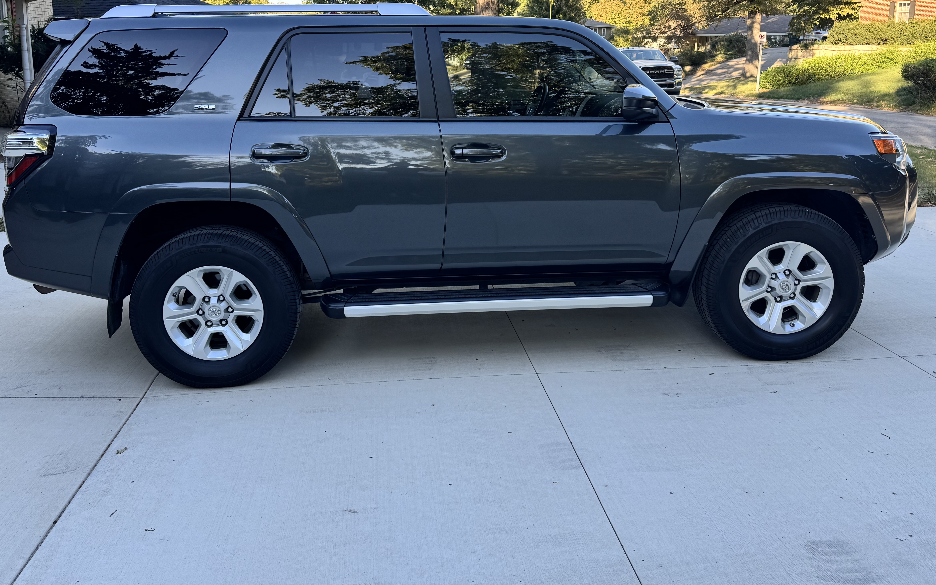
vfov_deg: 39.9
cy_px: 180
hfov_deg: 61.2
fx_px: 791
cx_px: 431
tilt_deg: -8.4
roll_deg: -1.7
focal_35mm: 31
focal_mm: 6.76
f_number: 1.78
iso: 80
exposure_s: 1/445
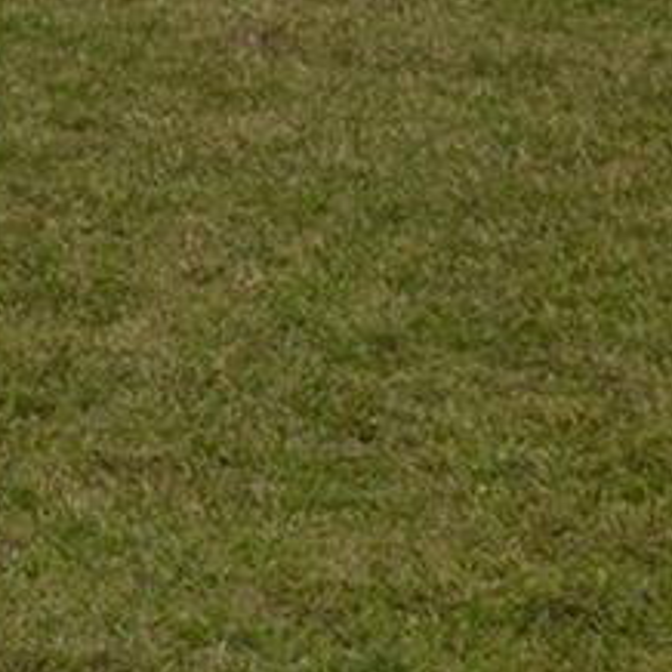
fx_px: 5271
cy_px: -1006
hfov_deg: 6.0
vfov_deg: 6.9
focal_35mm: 240
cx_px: -2164
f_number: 8
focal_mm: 20
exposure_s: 1/200
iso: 100
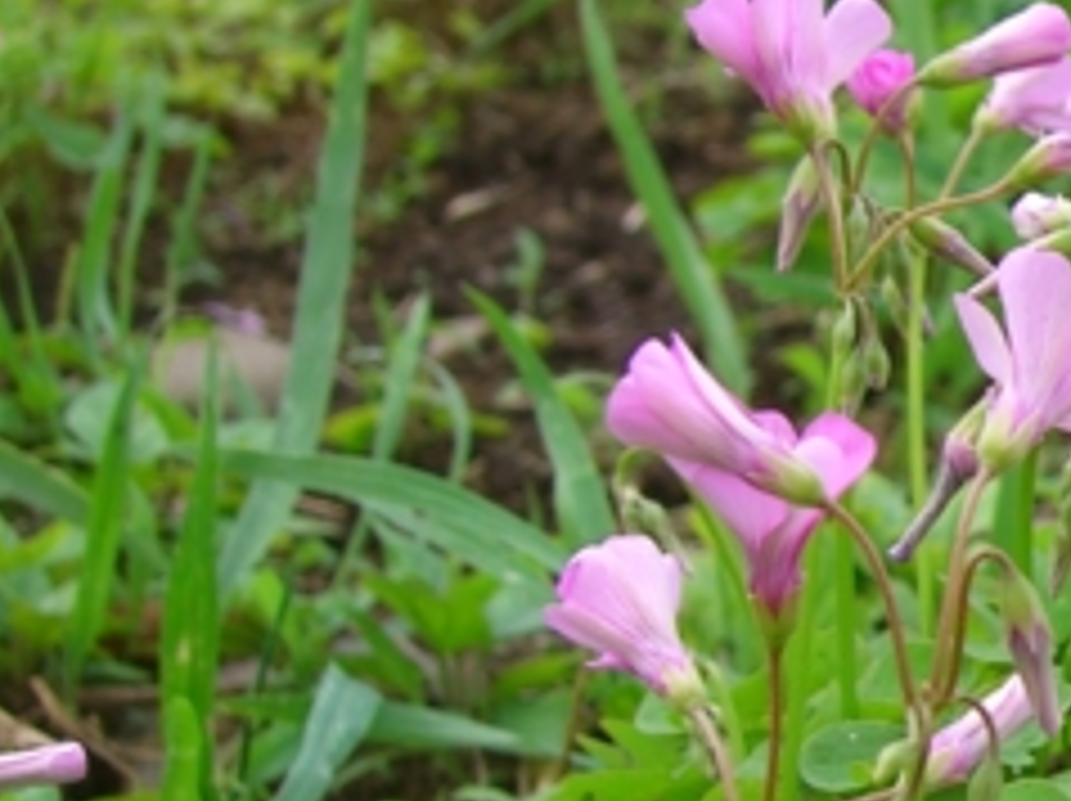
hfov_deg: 14.2
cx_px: 1688
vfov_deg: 11.5
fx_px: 3956
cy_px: 626
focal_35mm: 128
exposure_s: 1/200
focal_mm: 7.9
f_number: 4
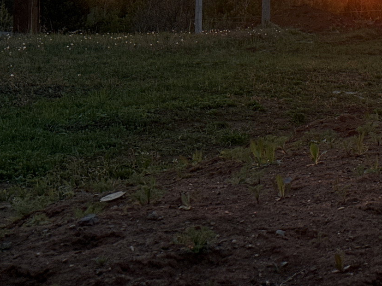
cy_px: -50
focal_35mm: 116
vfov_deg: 12.5
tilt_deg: +2.2
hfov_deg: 16.4
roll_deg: -0.9
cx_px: 434
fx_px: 1280
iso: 64
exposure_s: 1/894
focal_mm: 6.86
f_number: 1.78
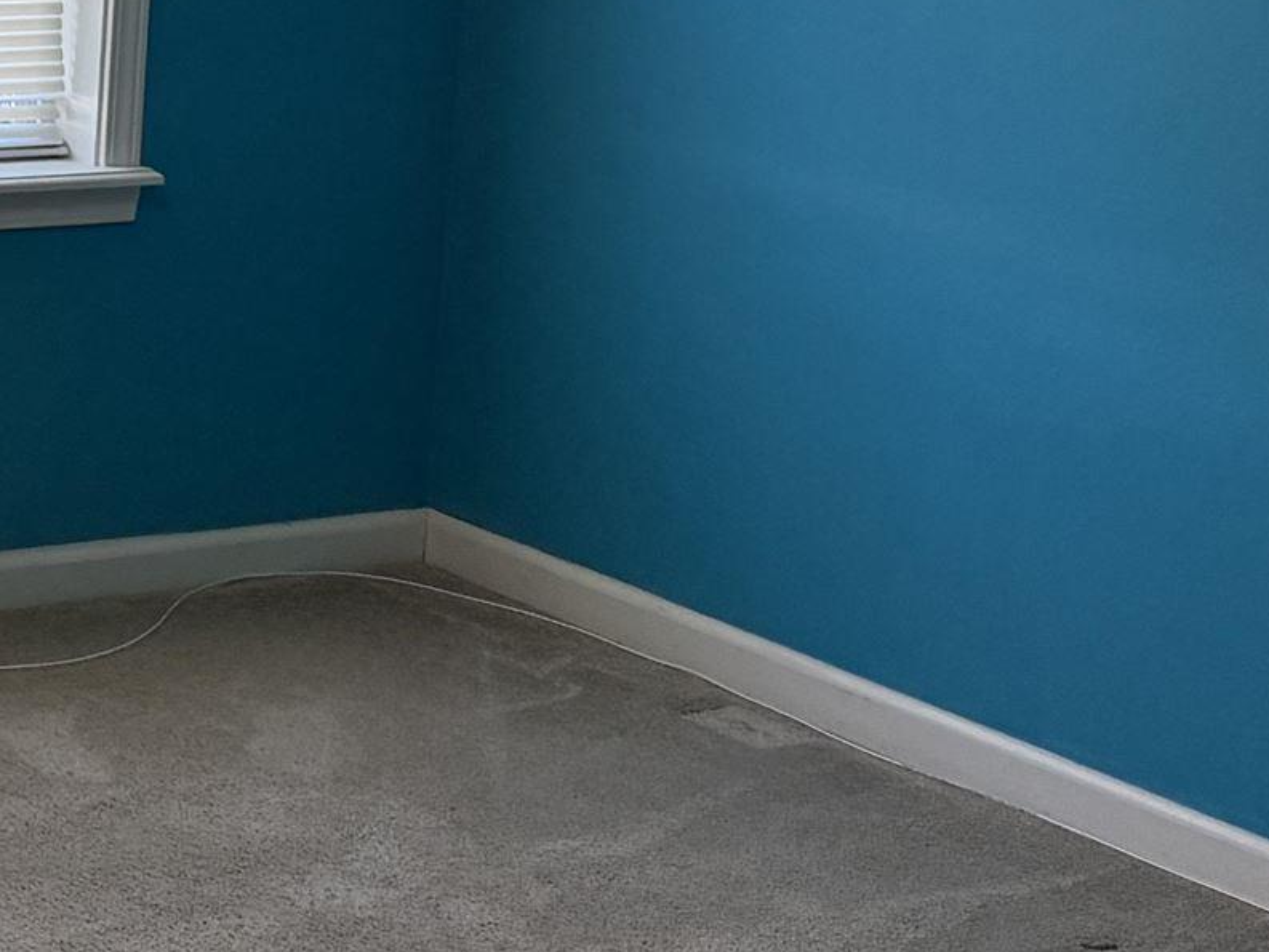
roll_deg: -2.4
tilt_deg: -3.9
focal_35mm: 93
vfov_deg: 15.1
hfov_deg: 17.4
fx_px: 3410
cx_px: -960
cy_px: -326
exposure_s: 1/120
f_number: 1.78
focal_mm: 6.76
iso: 200
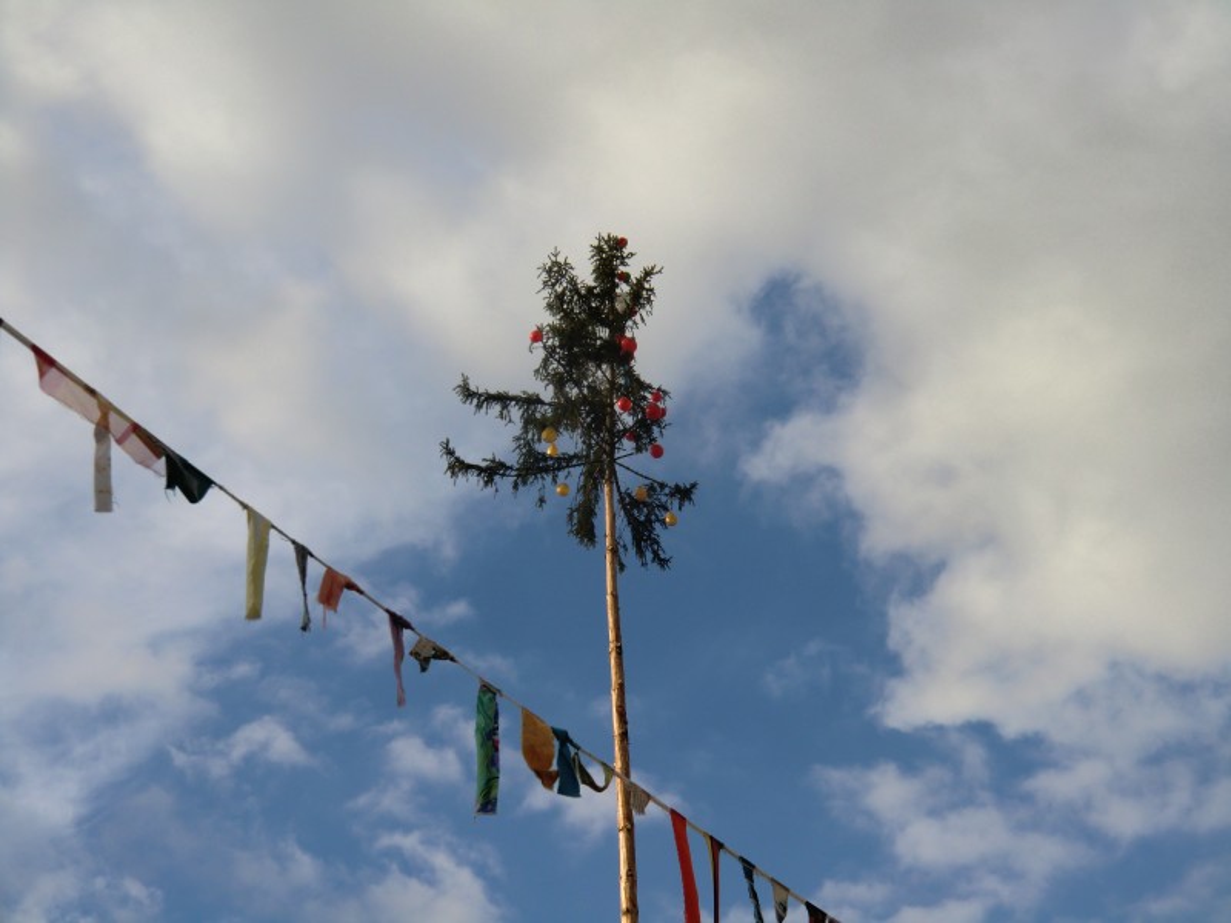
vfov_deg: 22.6
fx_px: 2312
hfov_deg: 29.8
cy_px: 462
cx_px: 616
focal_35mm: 65
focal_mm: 11.6
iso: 64
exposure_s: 1/500
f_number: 4.4
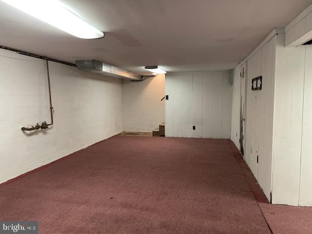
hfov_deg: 67.3
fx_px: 234
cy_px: 117
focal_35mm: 26
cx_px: 156
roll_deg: +0.1
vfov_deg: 53.1
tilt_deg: -4.5
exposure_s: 1/60
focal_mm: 4.2
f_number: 1.6
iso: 250
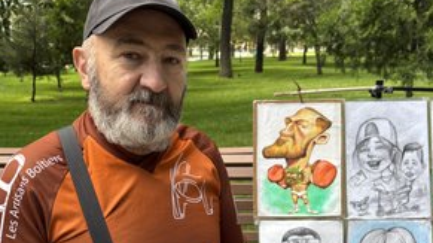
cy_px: 154
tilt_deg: -14.7
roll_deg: -0.4
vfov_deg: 30.2
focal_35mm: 39
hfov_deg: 51.5
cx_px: 190
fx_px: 447
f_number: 1.6
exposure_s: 1/222
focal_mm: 5.96
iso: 40
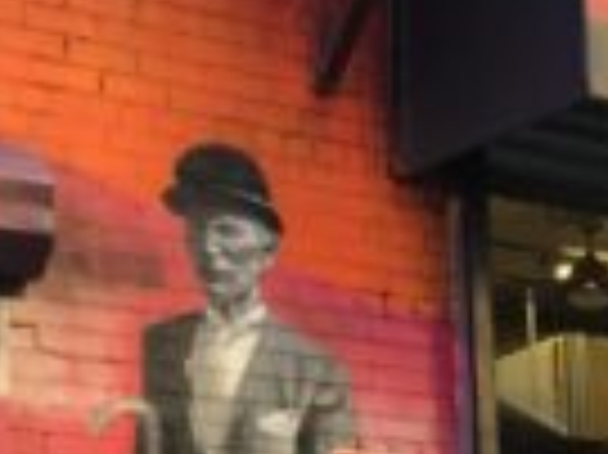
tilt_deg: +0.6
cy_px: 760
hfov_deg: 13.3
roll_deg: +1.9
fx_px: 2264
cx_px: 1198
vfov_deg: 10.9
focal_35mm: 129
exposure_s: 1/60
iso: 32
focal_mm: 4.15
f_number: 2.2
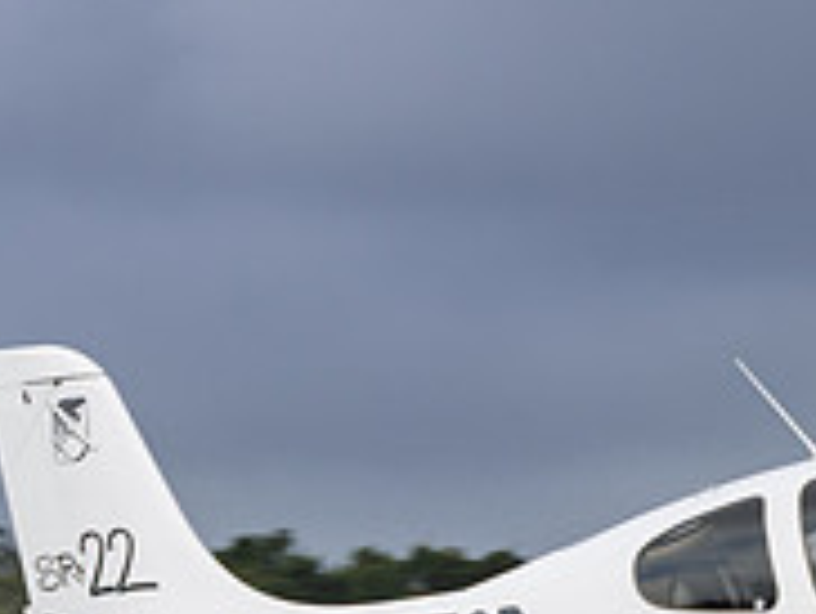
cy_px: 917
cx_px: 1260
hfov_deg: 4.0
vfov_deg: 3.0
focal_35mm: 492
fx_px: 11613
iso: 100
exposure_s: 1/320
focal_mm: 80
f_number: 7.1
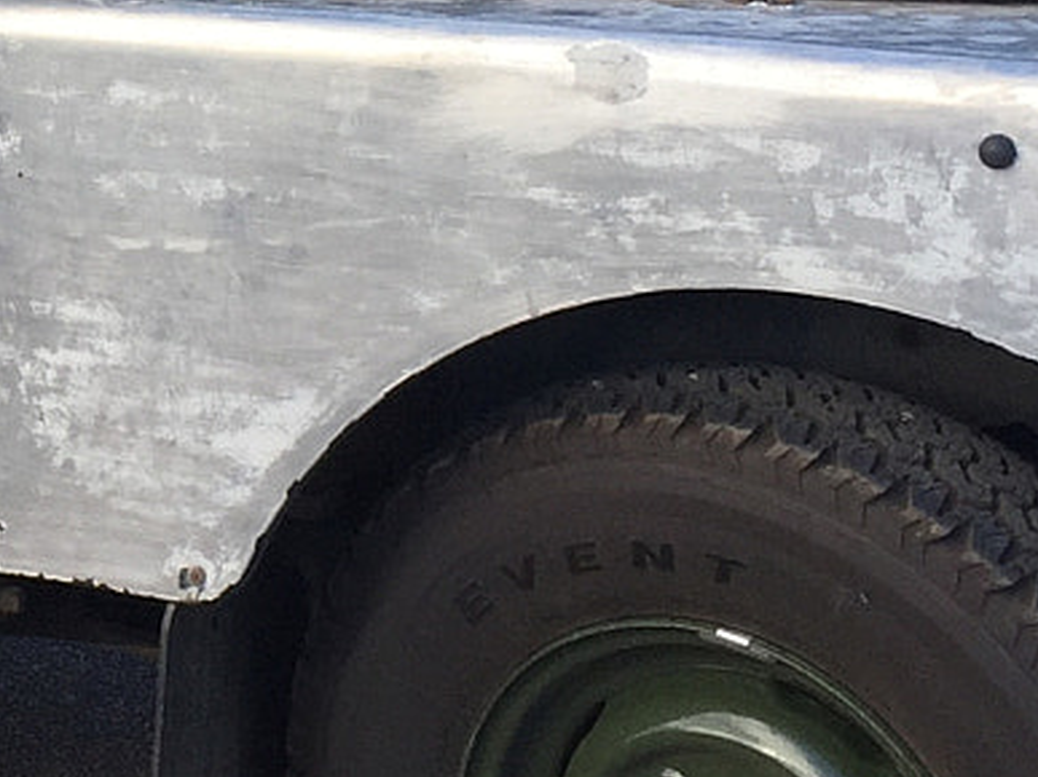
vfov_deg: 12.2
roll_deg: -0.7
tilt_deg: -8.4
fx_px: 3597
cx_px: -394
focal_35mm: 120
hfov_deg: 15.5
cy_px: -24
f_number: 2.2
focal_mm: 4.15
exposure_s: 1/455
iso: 32
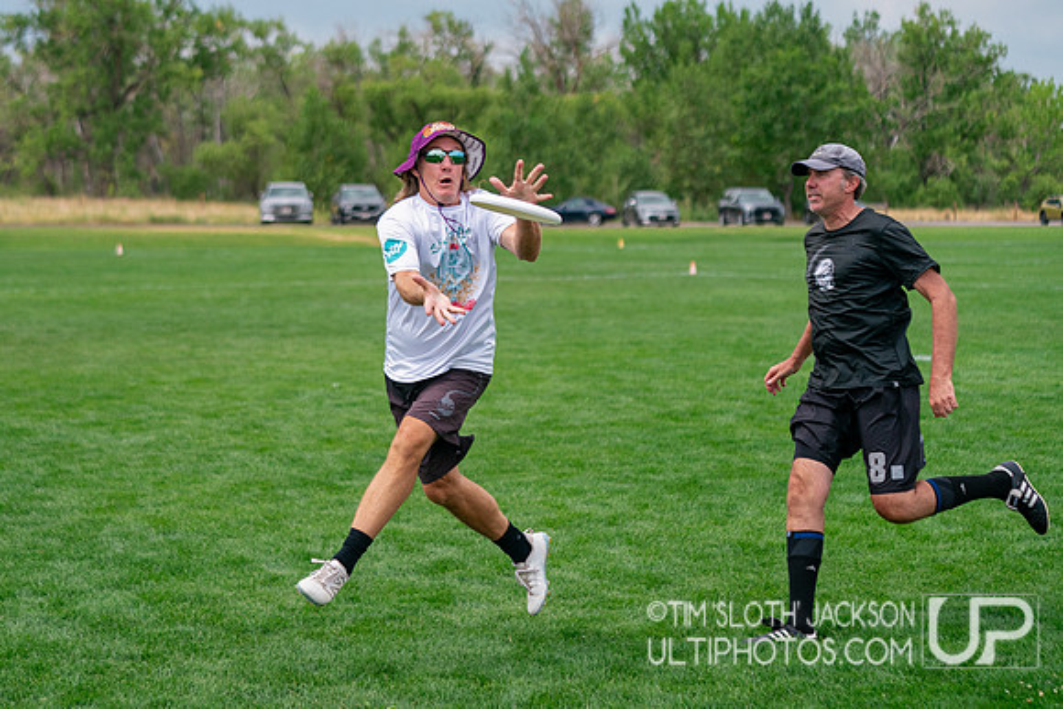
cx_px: 435
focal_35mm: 83
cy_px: 339
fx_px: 2462
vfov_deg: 16.4
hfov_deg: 24.3
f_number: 2.8
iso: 640
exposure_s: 1/10000
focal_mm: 70
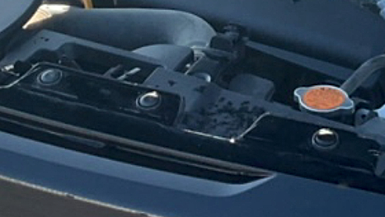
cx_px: 328
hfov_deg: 18.9
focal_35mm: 112
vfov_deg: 10.3
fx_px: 1144
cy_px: -142
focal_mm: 3
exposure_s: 1/375
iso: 32
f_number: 1.8
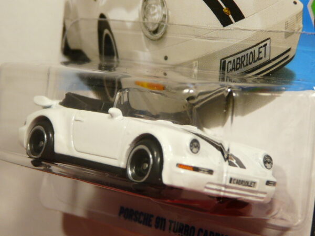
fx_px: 1147
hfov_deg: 15.6
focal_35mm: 126
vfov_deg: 11.8
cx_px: 158
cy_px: 118
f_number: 3.2
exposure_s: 1/60
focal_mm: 12.9
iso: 100
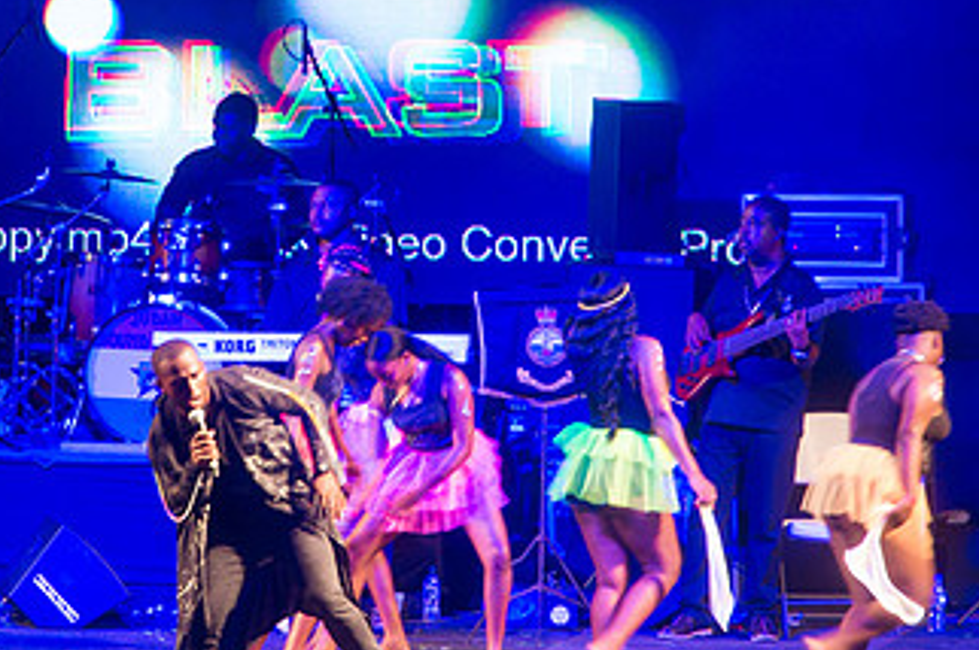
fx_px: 14697
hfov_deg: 3.8
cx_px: 328
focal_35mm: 541
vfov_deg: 2.5
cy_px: 270
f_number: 5.6
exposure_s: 1/60
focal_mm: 300
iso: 2500
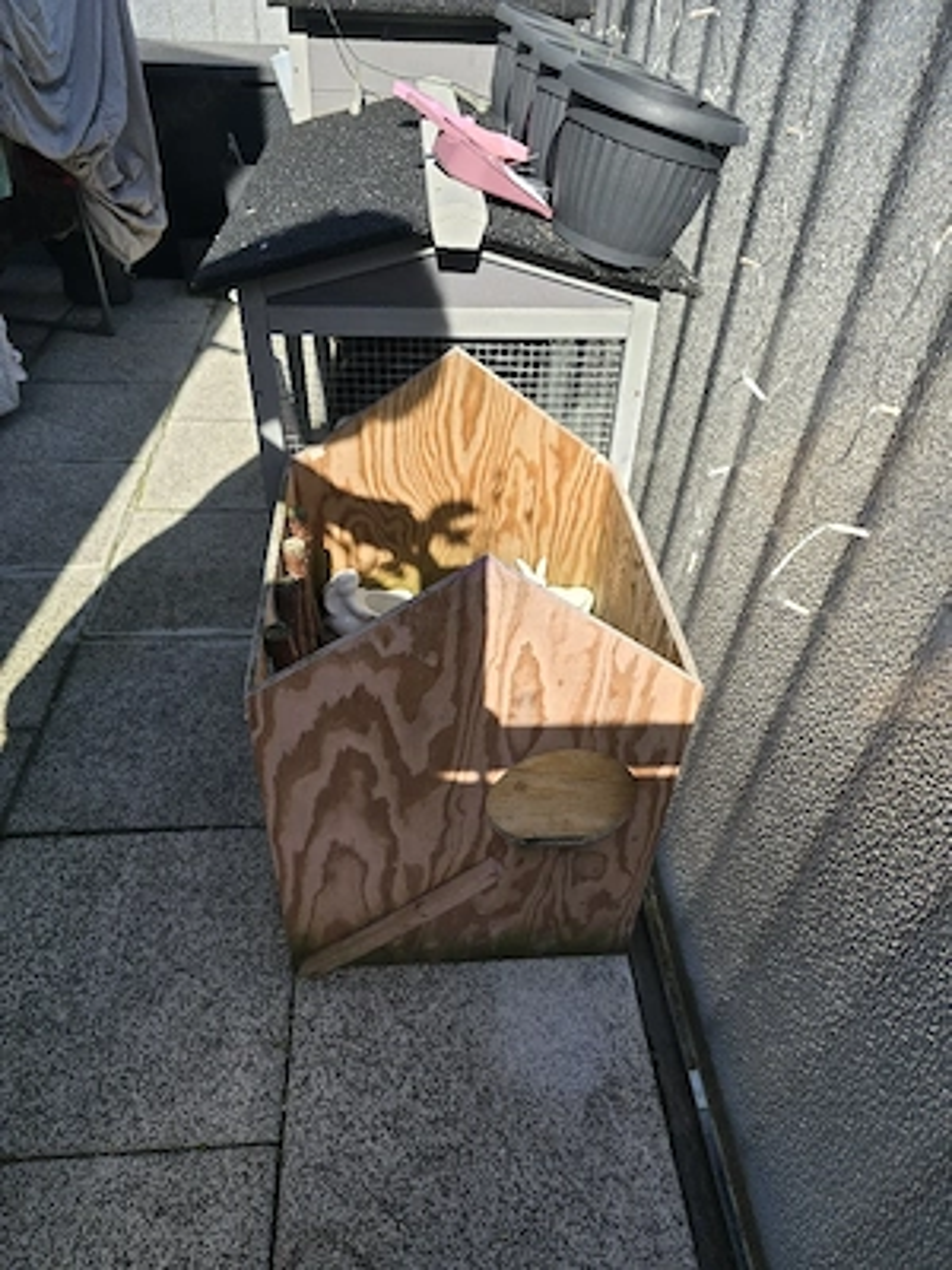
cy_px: 635
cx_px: 476
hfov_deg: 58.9
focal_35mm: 23
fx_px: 843
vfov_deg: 73.9
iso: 12
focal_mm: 6.3
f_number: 1.7
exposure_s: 1/500
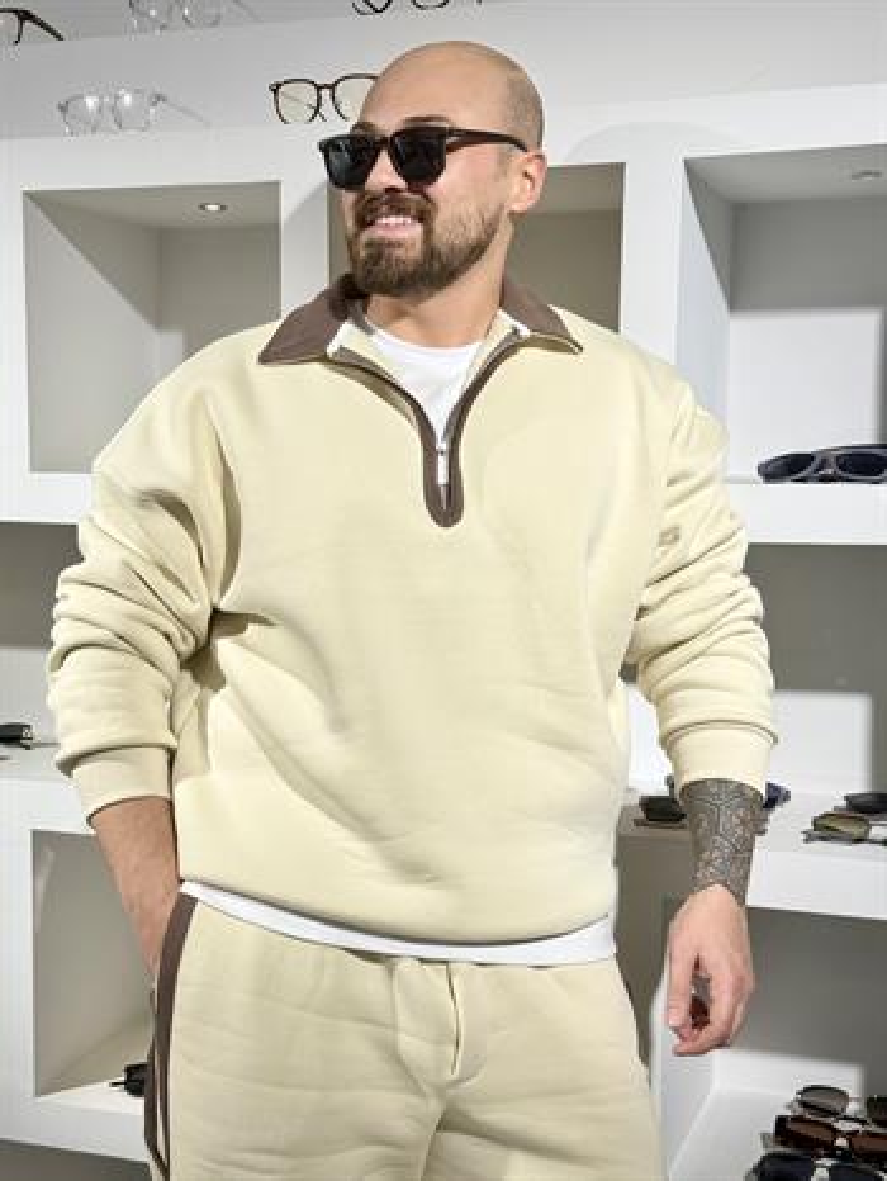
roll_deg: -0.9
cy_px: 590
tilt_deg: -4.3
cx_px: 444
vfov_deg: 39.6
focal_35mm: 48
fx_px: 1638
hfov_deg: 30.3
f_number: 1.78
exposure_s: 1/194
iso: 50
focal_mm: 6.76
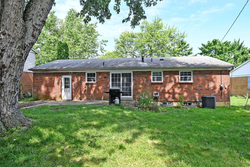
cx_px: 125
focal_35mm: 21
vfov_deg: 59.5
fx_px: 146
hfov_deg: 81.2
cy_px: 84
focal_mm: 21
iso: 160
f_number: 5.6
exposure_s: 1/250
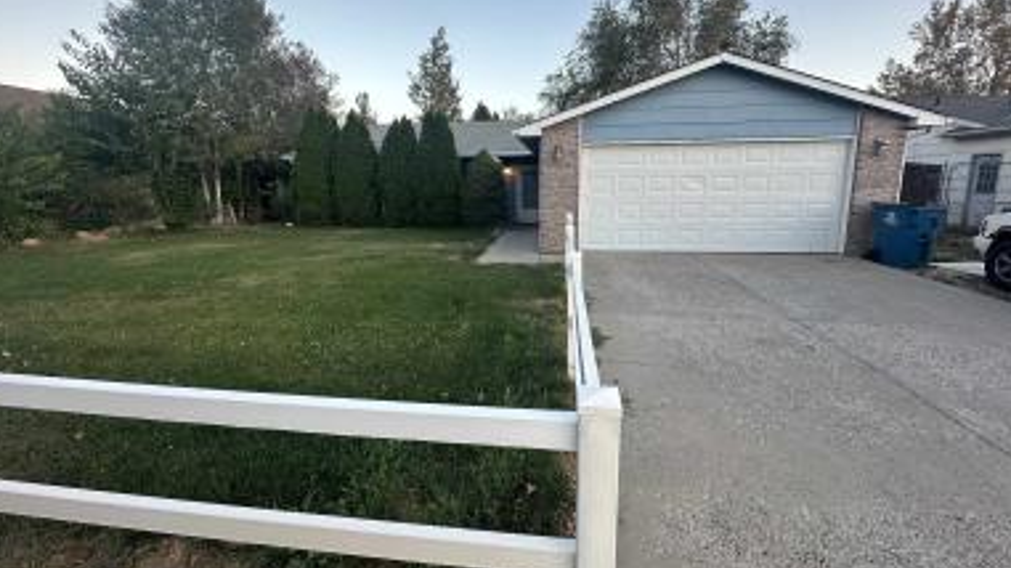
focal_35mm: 16
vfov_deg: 66.9
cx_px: 512
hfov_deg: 99.4
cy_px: 255
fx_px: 429
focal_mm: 2.22
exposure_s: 1/99
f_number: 2.2
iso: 50
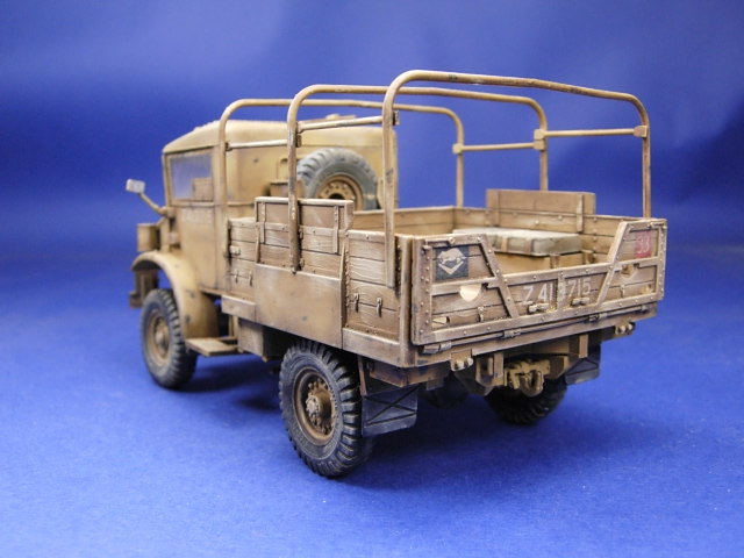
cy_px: 279
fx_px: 774
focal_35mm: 36
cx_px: 372
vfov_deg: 39.7
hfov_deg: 51.4
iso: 200
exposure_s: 1/171
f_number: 3.8
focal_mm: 7.5
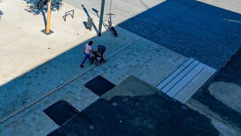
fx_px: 268
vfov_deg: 24.8
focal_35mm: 42
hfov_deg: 41.2
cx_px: -7
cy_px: -38
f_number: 5.6
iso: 250
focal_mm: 16
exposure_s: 1/800
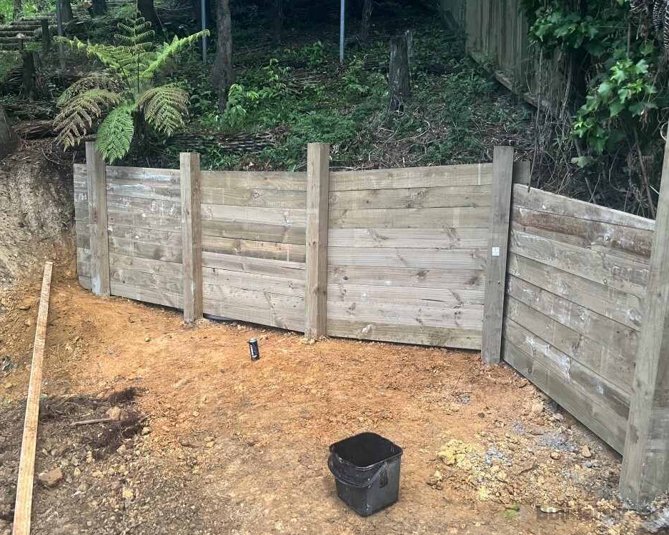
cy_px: 261
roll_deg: +0.4
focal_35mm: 28
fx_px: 554
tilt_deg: -9.0
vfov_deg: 51.5
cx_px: 308
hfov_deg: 62.1
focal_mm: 5.1
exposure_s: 1/60
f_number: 1.6
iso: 500
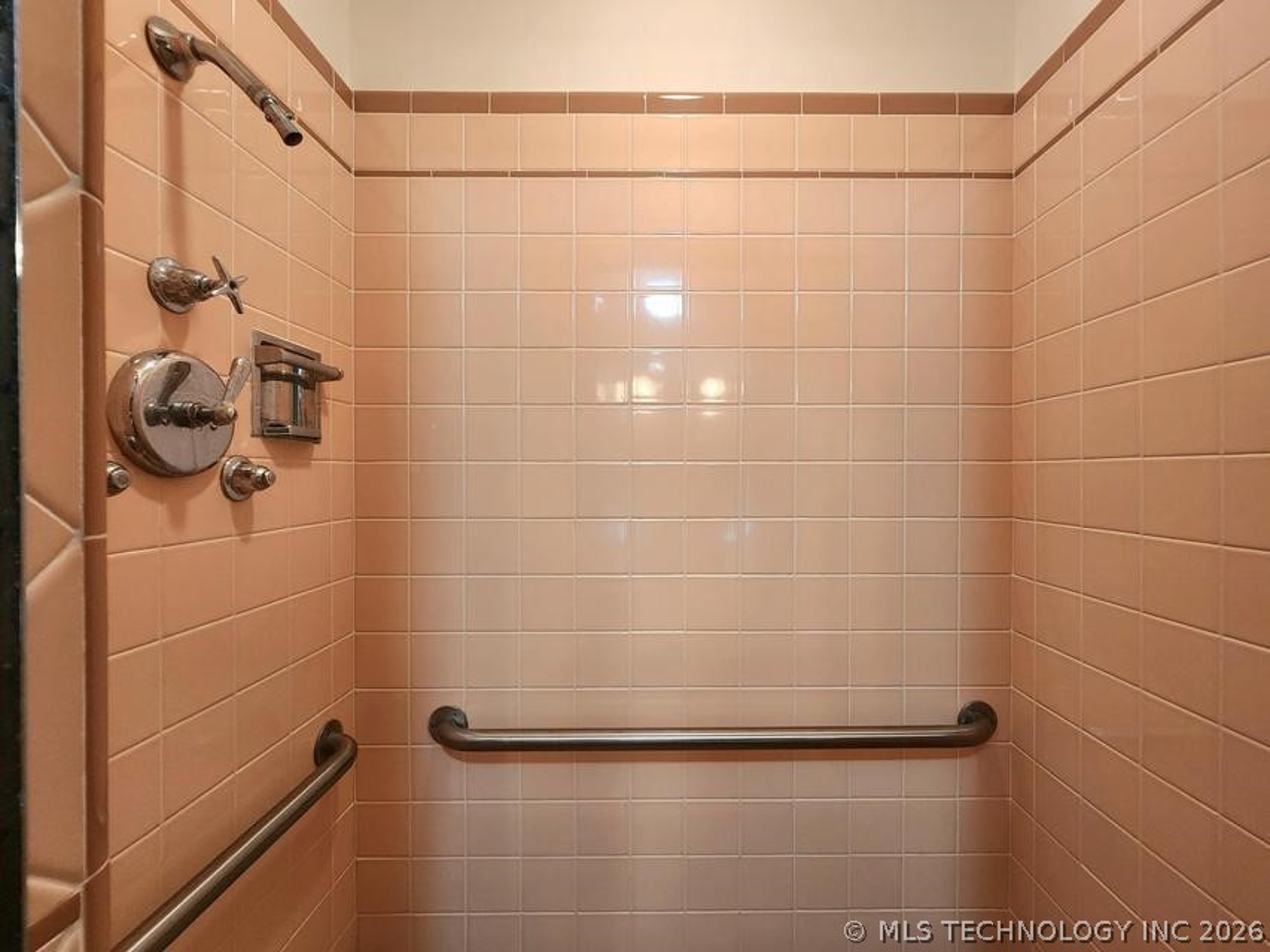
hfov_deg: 106.2
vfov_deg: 89.9
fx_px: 477
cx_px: 635
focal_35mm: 13
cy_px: 476
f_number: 2.2
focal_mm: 2.2
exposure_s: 1/60.2
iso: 320
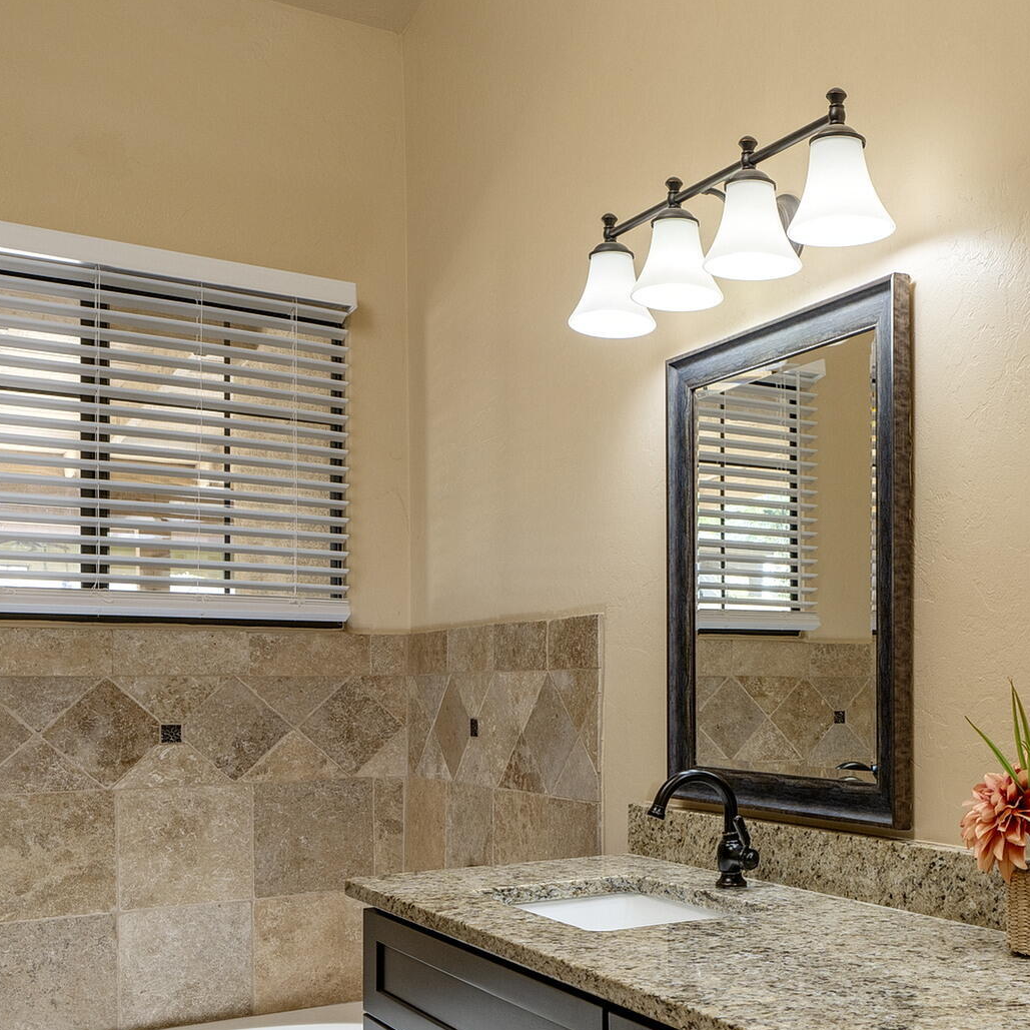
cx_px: 850
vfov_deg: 44.3
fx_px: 1246
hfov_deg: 42.5
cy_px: 689
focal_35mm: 37
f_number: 7.1
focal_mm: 16
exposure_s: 1/30
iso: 200
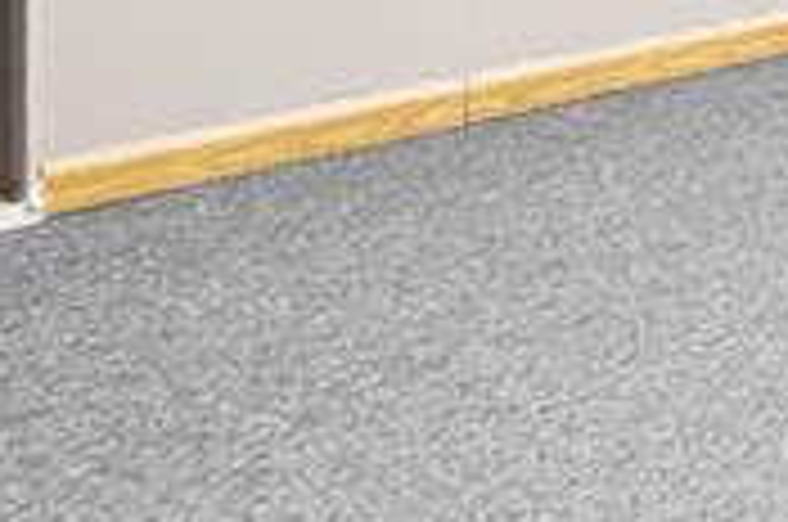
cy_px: -486
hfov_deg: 15.8
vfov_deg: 14.2
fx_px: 1792
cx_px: 1788
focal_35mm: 82
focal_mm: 14
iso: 400
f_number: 10
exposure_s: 1.3
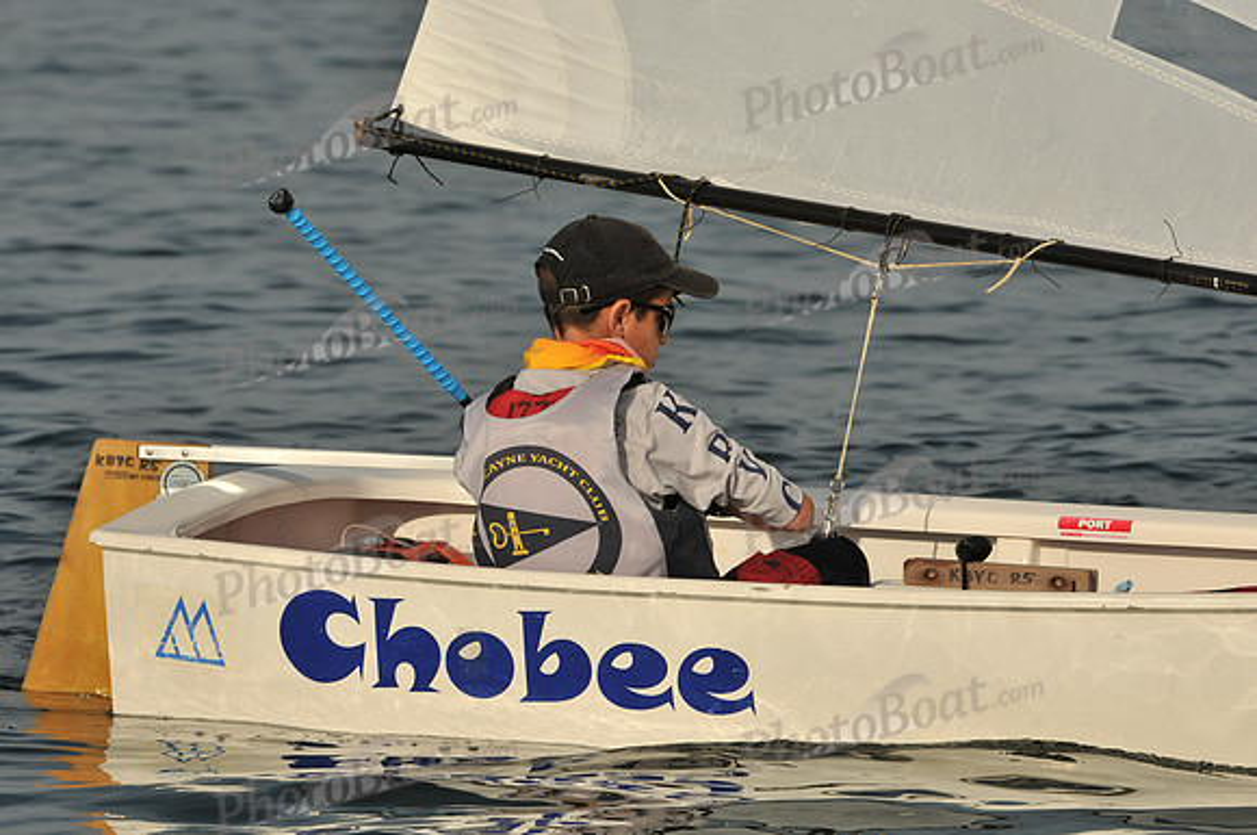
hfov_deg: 5.1
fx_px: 14121
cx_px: 628
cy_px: 418
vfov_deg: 3.4
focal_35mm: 405
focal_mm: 270
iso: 200
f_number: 10
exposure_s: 1/800
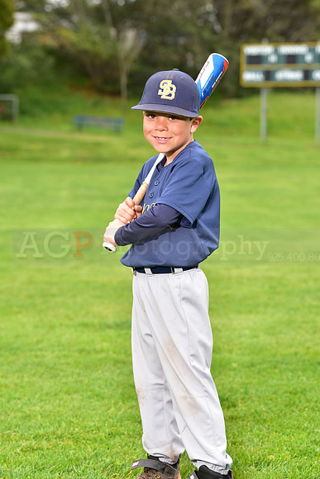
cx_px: 160
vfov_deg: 18.6
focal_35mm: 110
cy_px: 240
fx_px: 1466
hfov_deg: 12.5
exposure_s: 1/250
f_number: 5.6
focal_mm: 110
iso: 400
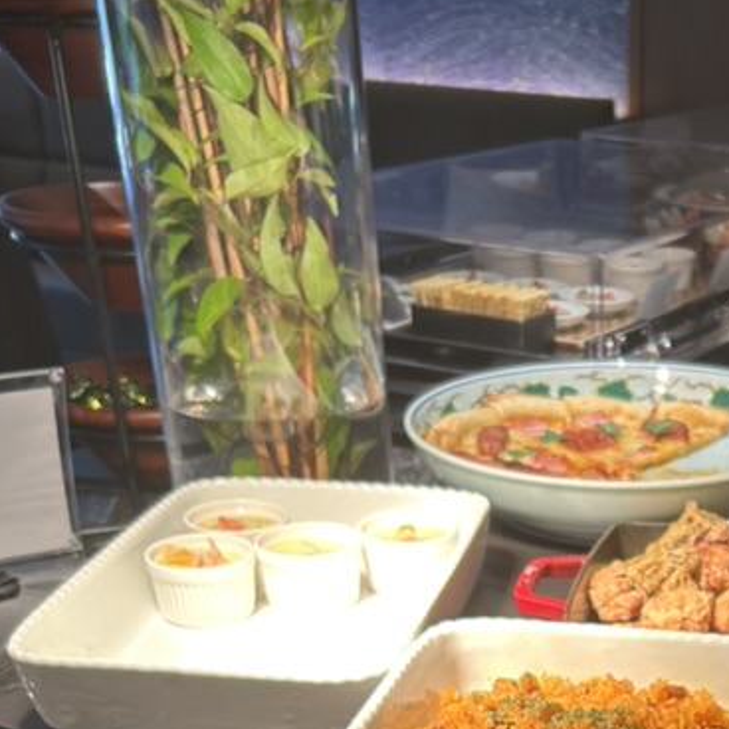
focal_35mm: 64
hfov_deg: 25.9
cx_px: 677
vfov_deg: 24.1
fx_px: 1525
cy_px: 901
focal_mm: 5.7
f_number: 1.5
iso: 80
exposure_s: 1/60
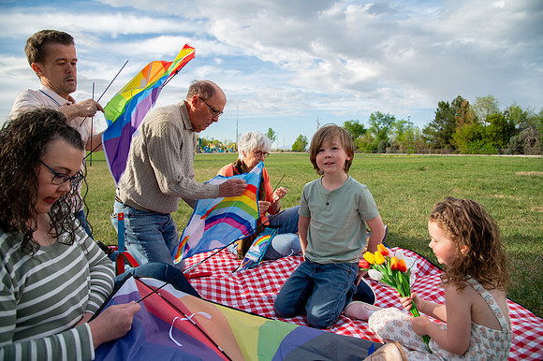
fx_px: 366
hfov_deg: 73.2
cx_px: 272
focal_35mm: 24
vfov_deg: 52.6
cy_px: 180
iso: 200
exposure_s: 1/640
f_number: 5
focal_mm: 24
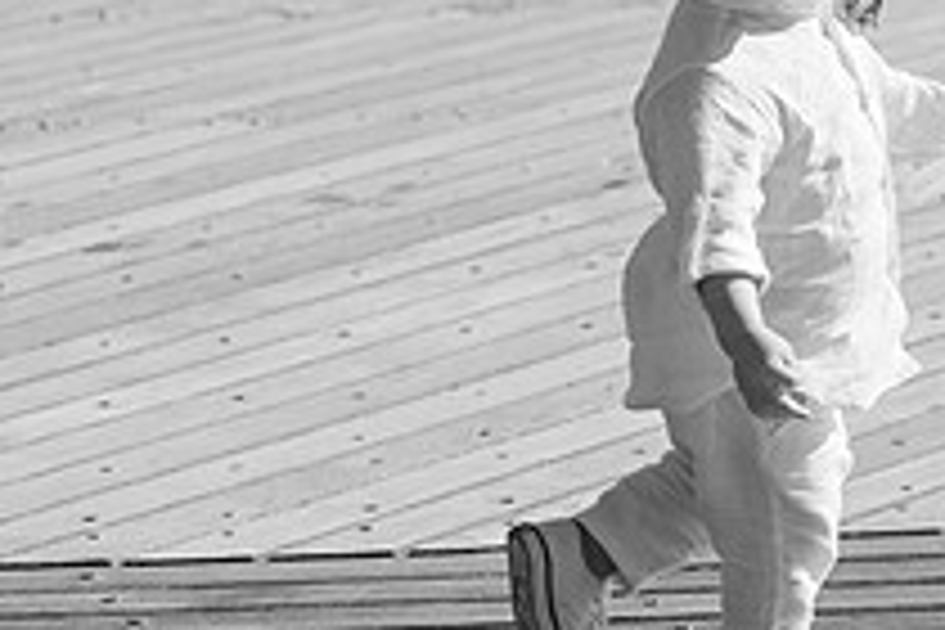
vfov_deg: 4.5
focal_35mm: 306
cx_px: 565
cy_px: 74
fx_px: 8032
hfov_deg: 6.7
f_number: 5
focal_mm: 90
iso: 200
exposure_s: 1/2000
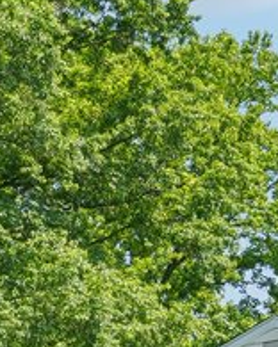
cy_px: 658
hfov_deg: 9.0
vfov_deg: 11.2
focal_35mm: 158
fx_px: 1625
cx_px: -346
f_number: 8
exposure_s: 1/160
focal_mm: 16
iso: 400
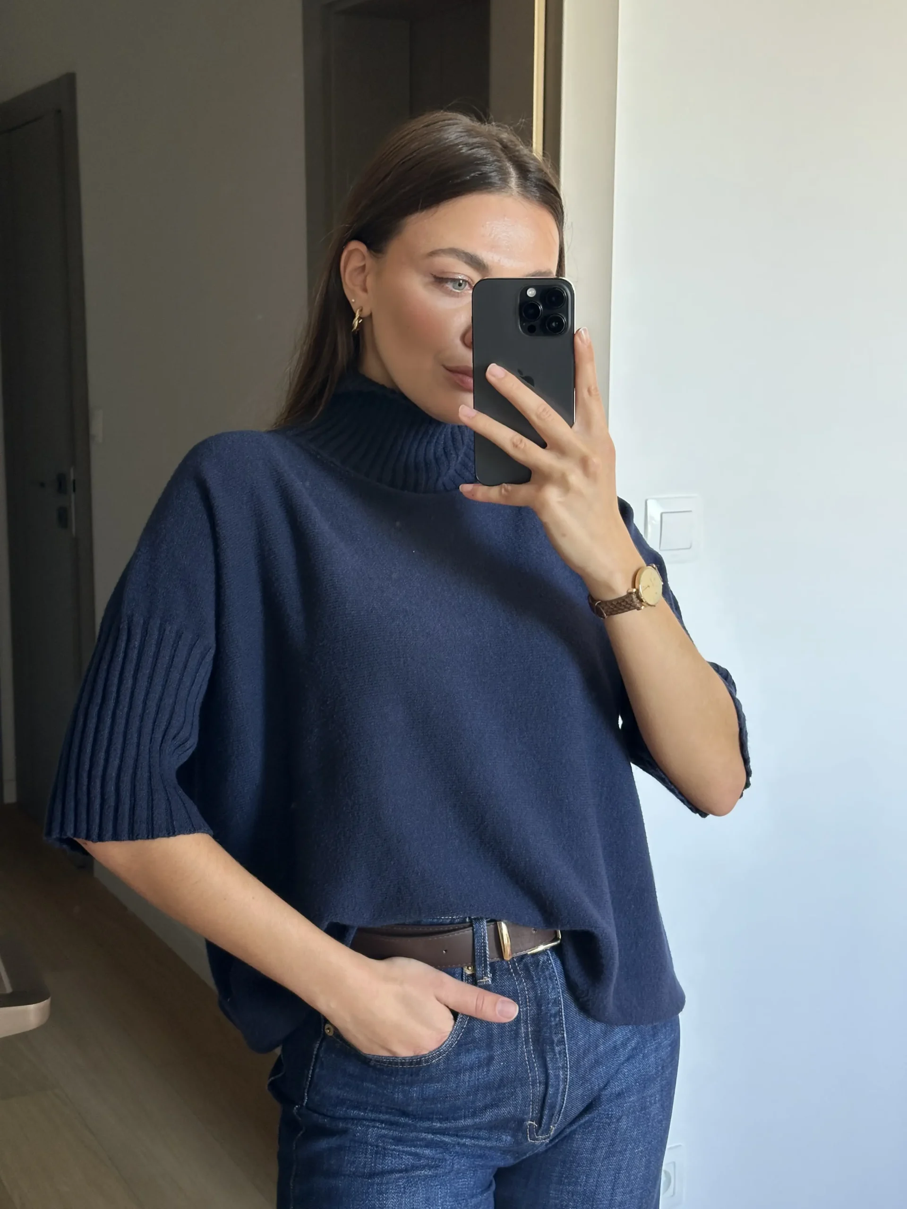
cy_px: 604
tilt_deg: -9.2
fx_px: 1677
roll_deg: -0.6
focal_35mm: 48
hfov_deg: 30.3
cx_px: 454
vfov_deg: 39.7
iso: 125
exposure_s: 1/60
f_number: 1.78
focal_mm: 6.86
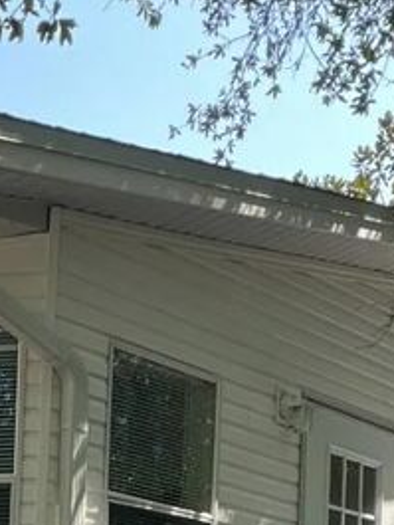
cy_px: 748
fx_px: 1016
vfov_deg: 24.0
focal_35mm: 67
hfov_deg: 20.3
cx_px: -101
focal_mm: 1.57
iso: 32
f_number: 1.8
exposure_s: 1/160
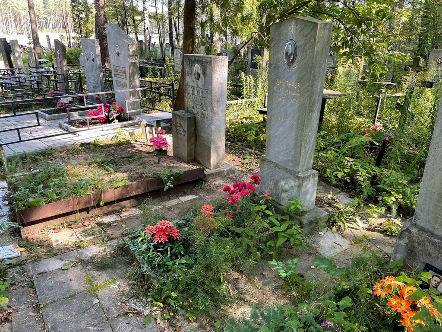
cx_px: 221
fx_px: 332
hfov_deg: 67.3
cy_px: 166
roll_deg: -0.1
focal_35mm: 26
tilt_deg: -18.6
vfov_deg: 53.1
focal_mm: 4.2
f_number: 1.6
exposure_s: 1/121
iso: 50
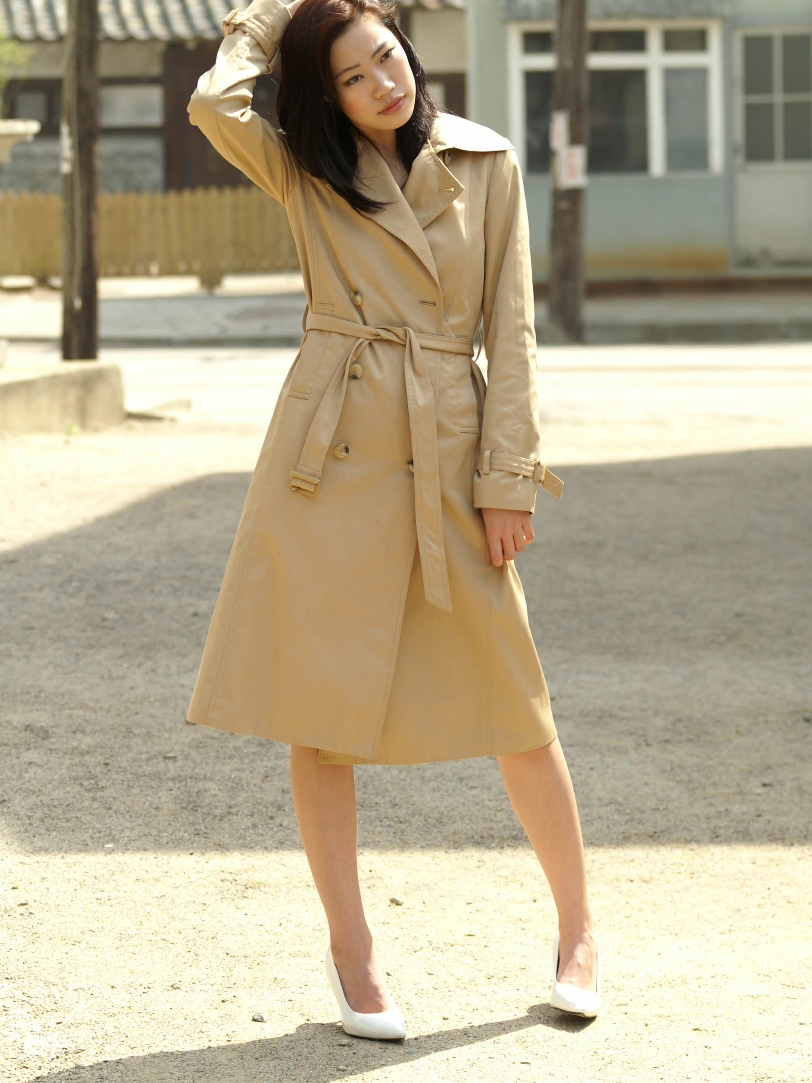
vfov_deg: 15.1
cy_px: 481
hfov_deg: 11.3
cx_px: 408
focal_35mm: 131
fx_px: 4098
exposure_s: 1/640
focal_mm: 80
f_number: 4.5
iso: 200
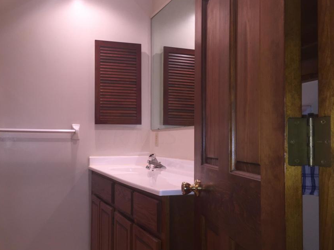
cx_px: 136
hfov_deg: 52.3
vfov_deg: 40.7
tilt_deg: +1.4
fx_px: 338
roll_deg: -0.2
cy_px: 136
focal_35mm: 35
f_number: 2.2
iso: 40
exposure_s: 1/30
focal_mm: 4.15
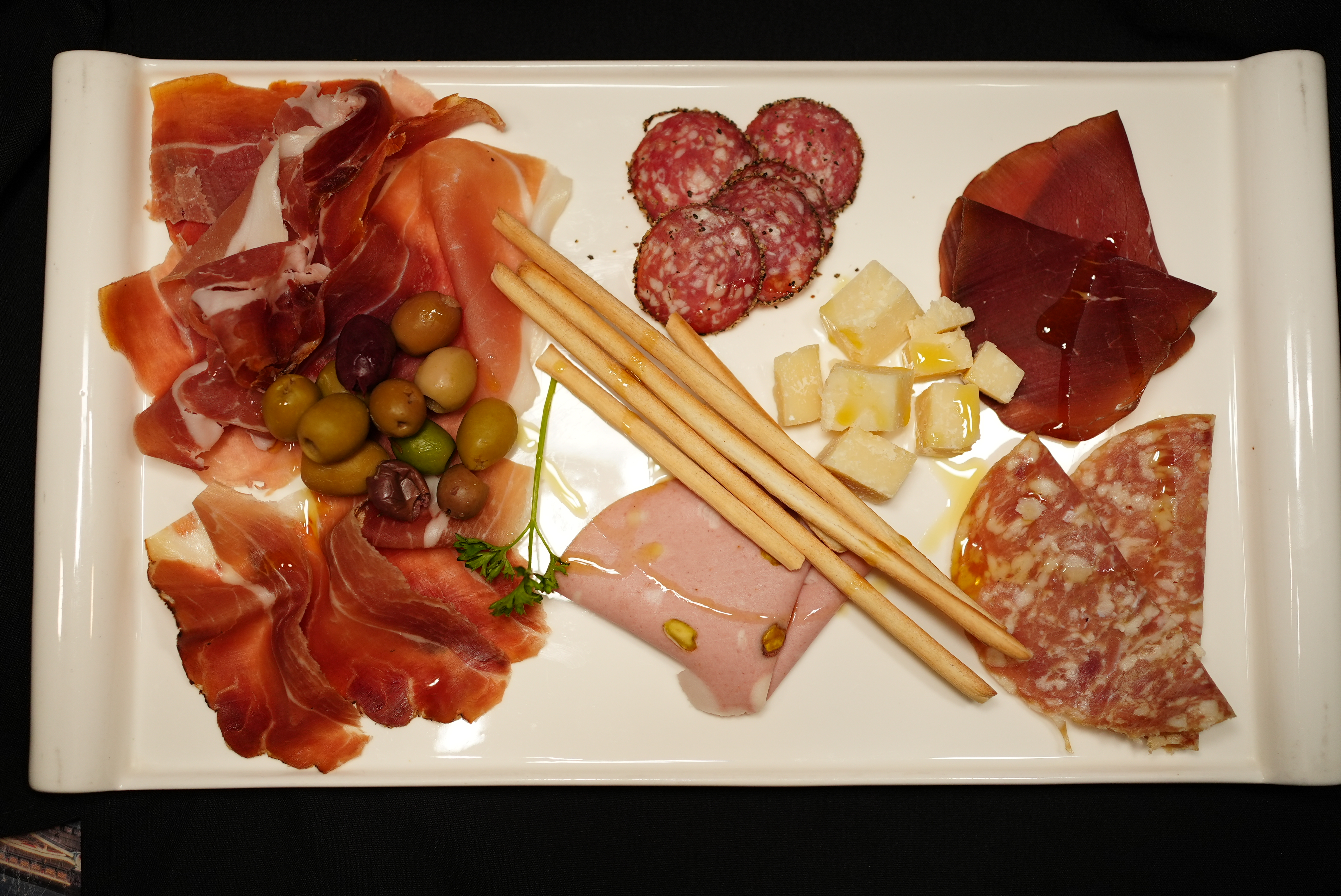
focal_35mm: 35
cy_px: 448
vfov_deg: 37.9
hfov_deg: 54.4
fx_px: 1304
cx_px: 670
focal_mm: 35
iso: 800
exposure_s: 1/80
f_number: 2.8
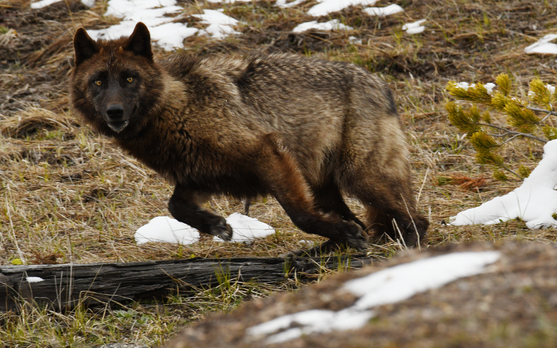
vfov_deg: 2.0
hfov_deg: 3.3
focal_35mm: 645
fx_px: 9790
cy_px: 182
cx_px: 278
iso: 800
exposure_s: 1/500
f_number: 14
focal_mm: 420
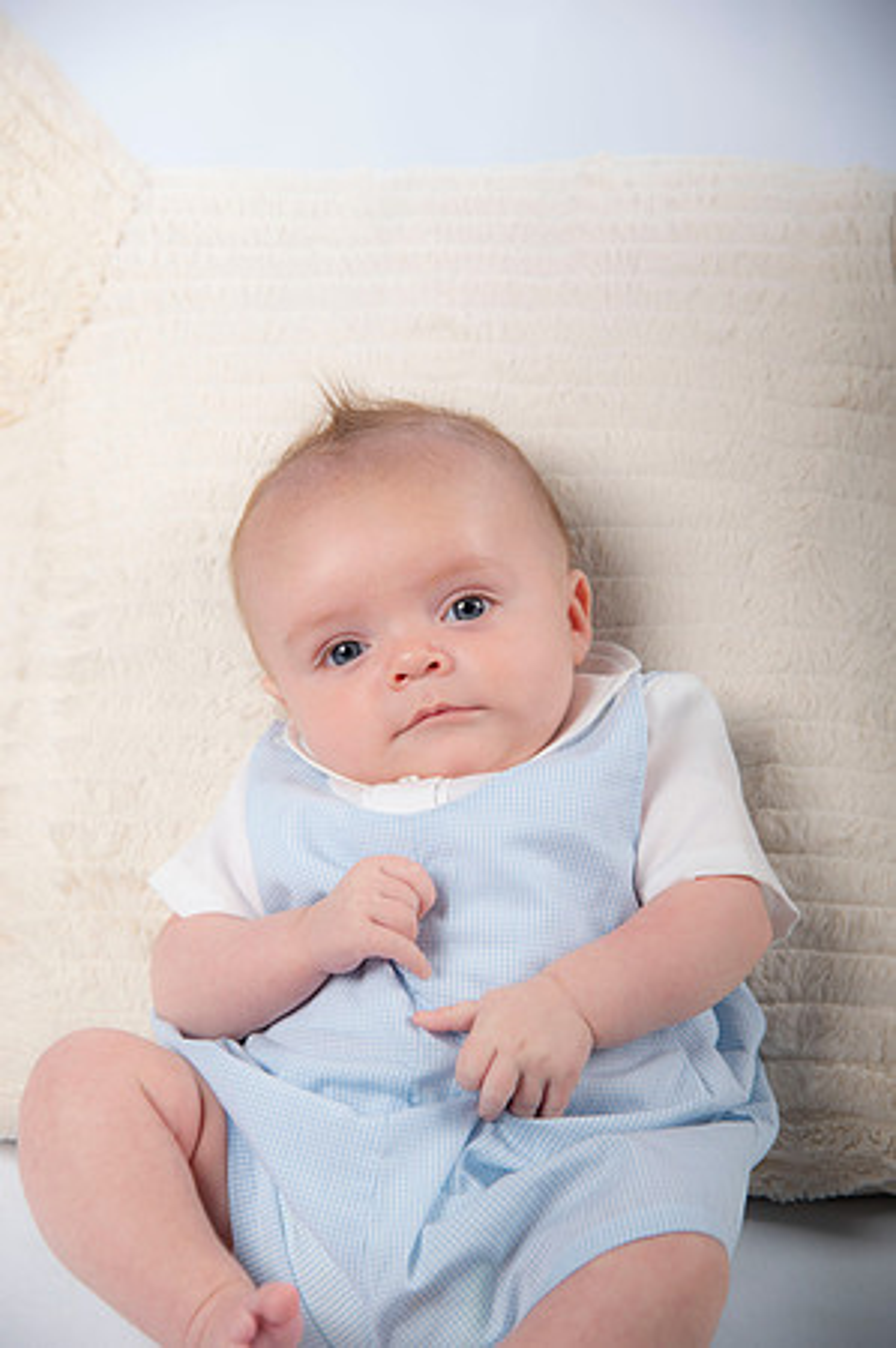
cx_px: 448
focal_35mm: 98
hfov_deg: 13.9
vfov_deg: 20.8
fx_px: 3667
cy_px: 674
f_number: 5.6
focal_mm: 98
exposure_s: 1/200
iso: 100
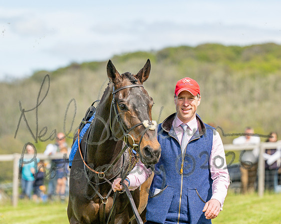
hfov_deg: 6.7
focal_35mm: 287
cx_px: 140
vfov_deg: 5.4
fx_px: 2389
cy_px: 112
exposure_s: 1/2500
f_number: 4.5
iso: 400
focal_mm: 170
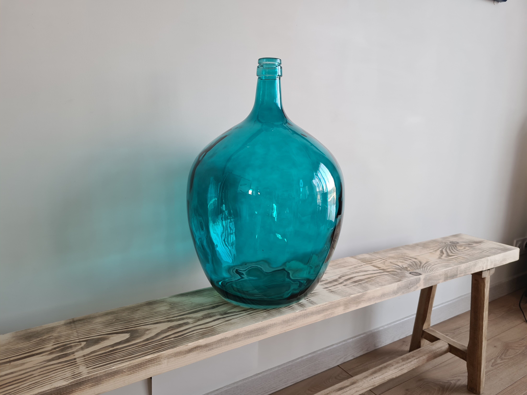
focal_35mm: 26
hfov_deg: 67.3
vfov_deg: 53.1
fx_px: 396
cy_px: 198
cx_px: 264
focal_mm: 5.4
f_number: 1.8
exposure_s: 1/50
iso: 80
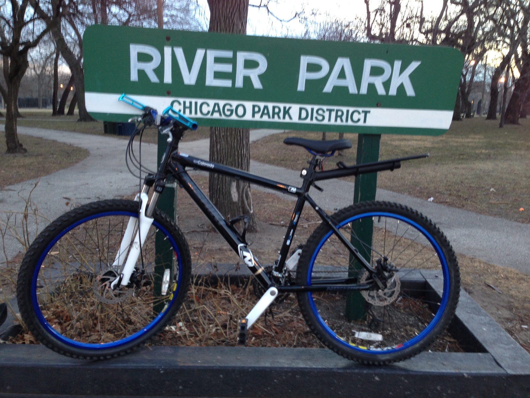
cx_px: 265
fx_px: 505
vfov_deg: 42.9
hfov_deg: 55.4
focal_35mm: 33
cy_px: 199
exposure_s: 1/20
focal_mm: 4.13
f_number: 2.4
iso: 80
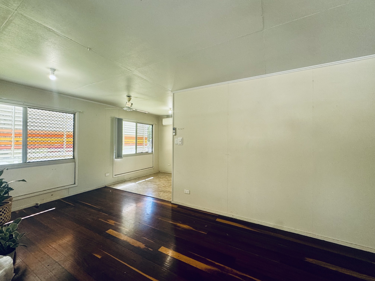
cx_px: 188
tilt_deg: +1.0
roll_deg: +0.3
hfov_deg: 102.1
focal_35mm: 14
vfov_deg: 85.7
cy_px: 140
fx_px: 152
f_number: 2.2
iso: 160
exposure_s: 1/99
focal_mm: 2.22
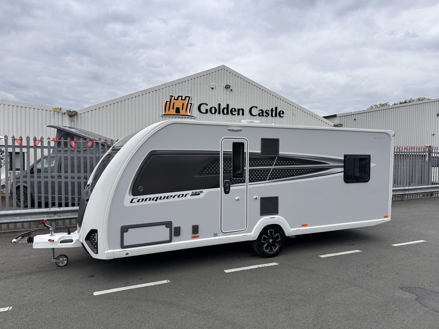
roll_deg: -1.4
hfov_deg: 71.6
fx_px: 304
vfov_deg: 56.8
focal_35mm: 24
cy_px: 164
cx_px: 220
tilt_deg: -0.6
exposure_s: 1/1393
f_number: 1.78
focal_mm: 6.86
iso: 80
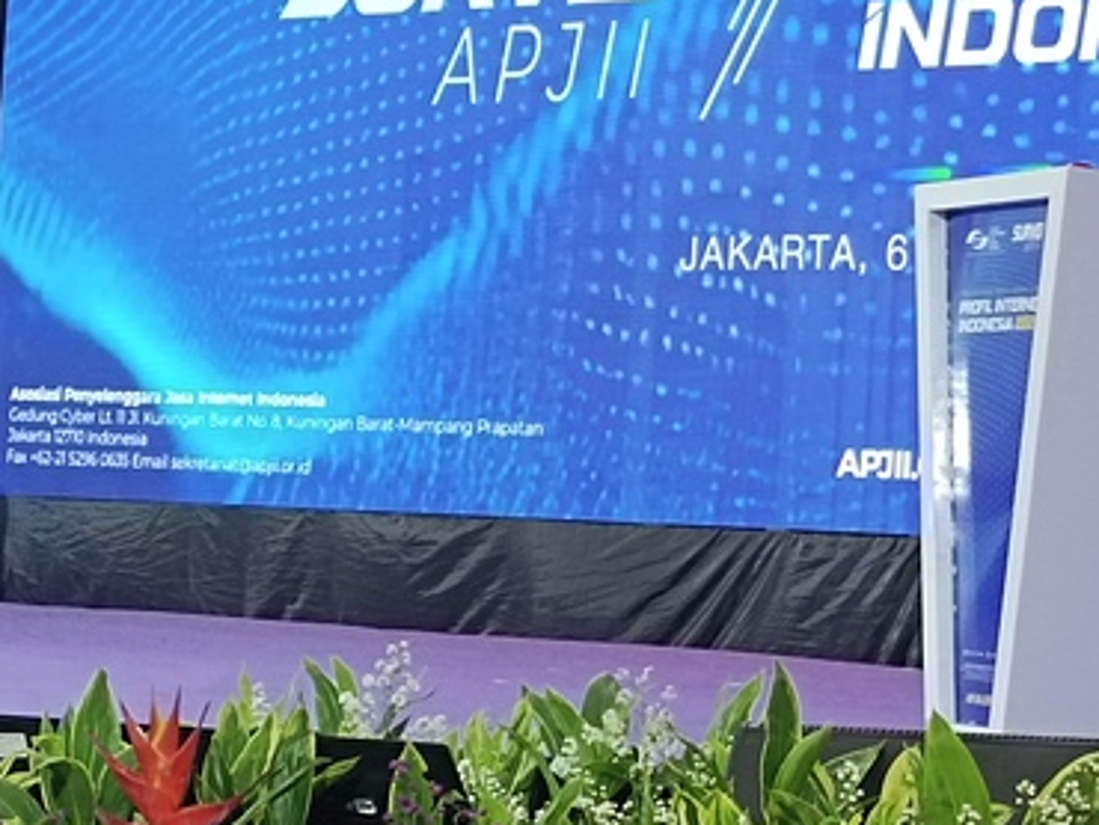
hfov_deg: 17.7
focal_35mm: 108
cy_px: 139
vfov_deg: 13.6
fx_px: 3431
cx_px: 1144
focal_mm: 4.74
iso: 561
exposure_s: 1/50
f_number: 1.79
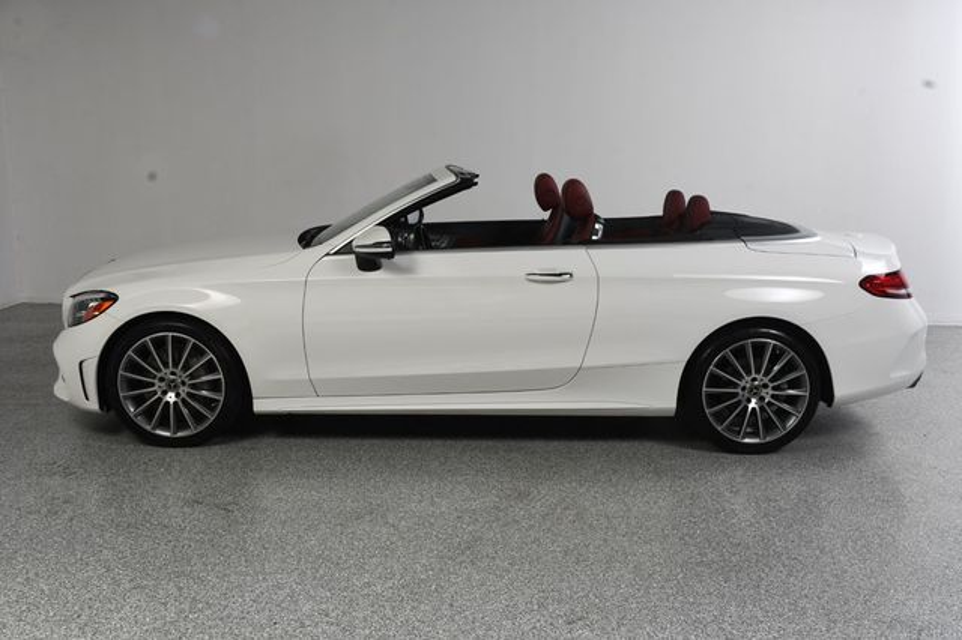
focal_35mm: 34
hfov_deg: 55.8
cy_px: 320
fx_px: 908
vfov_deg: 38.8
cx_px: 481
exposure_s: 1/160
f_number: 13
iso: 100
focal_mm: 23
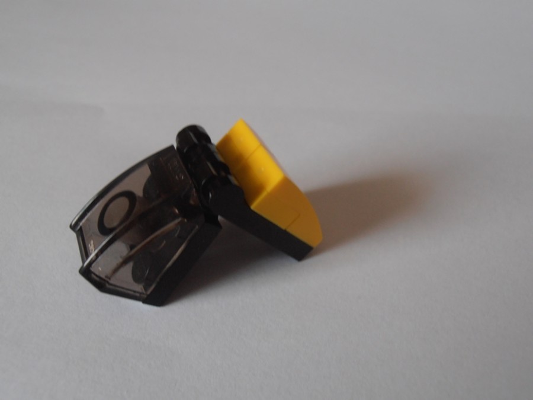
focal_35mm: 37
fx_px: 570
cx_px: 266
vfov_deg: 38.7
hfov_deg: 50.1
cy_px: 200
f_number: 3.9
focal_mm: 6.61
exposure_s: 1/30
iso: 125
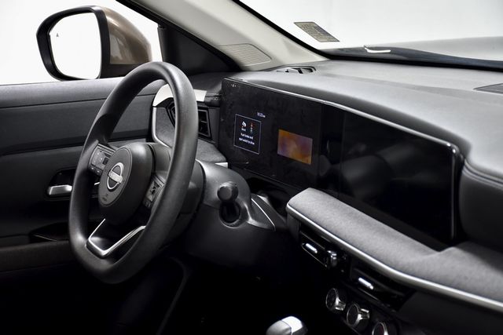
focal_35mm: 78
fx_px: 1090
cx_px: 252
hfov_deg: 26.0
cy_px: 168
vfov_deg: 17.5
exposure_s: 1/100
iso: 1250
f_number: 4.8
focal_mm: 52
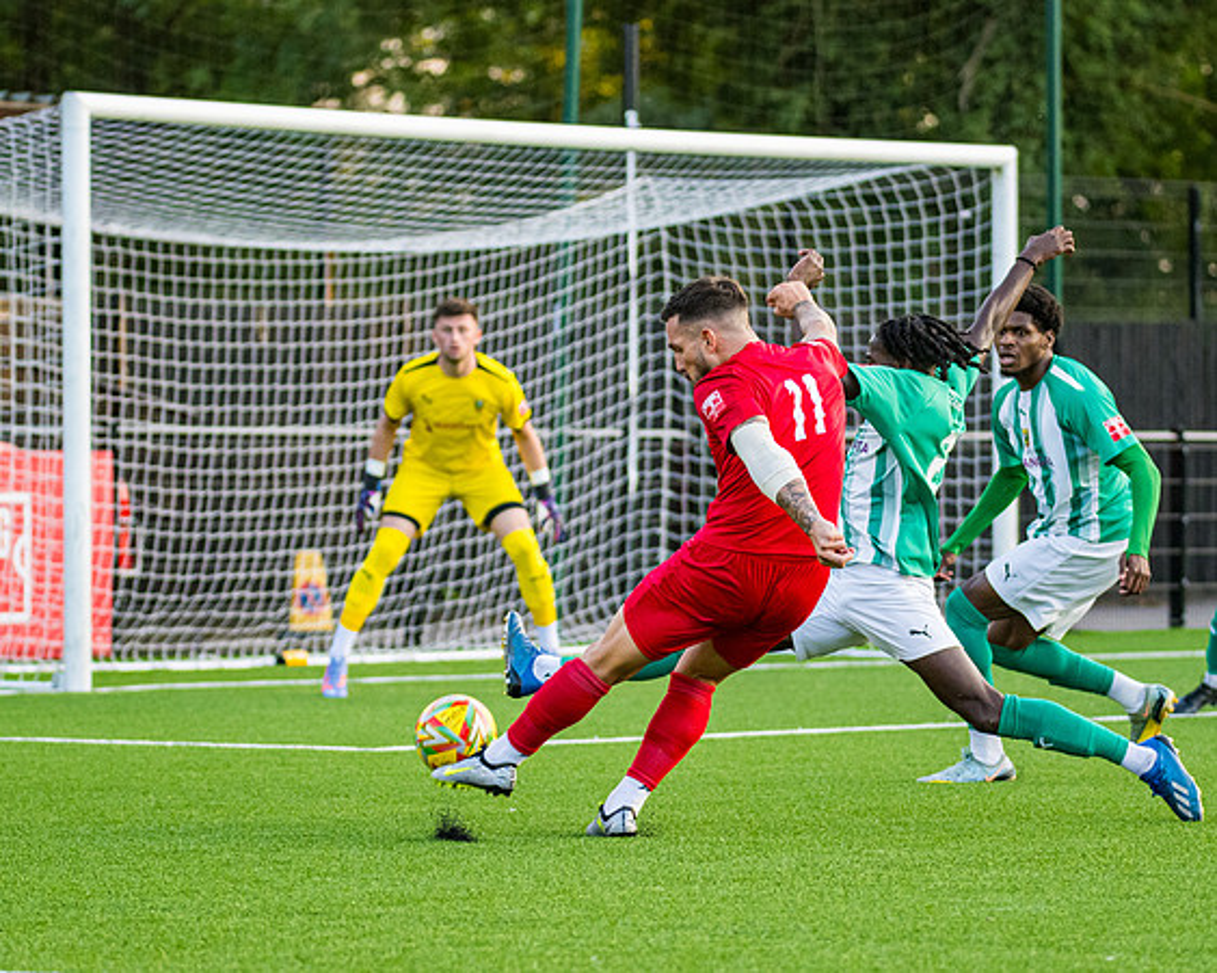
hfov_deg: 7.6
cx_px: 629
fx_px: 9110
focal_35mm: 253
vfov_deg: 6.1
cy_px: 488
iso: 1250
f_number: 2.8
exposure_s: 1/1000
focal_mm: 135
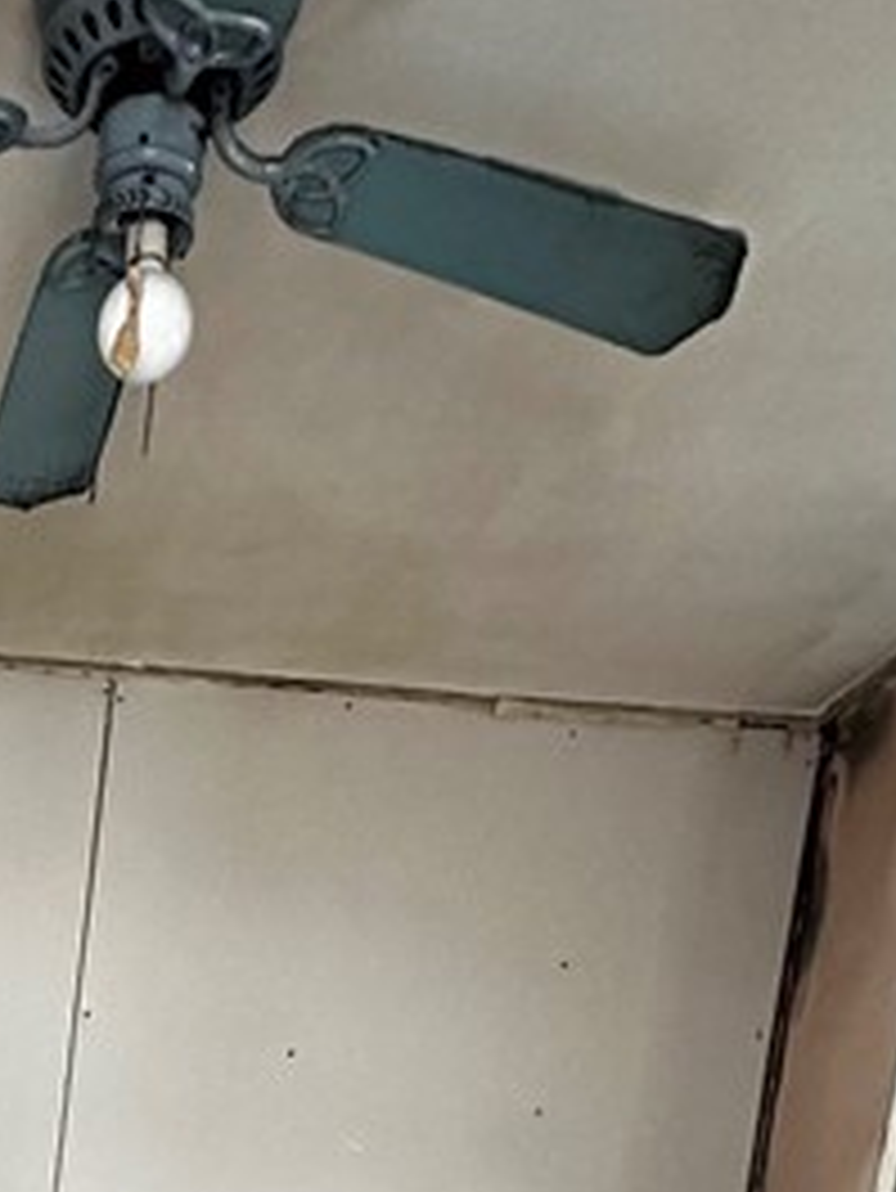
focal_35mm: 54
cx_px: -171
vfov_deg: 28.0
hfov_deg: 24.6
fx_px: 1862
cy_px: 1624
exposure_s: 1/60
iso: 1250
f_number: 2.2
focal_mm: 2.22
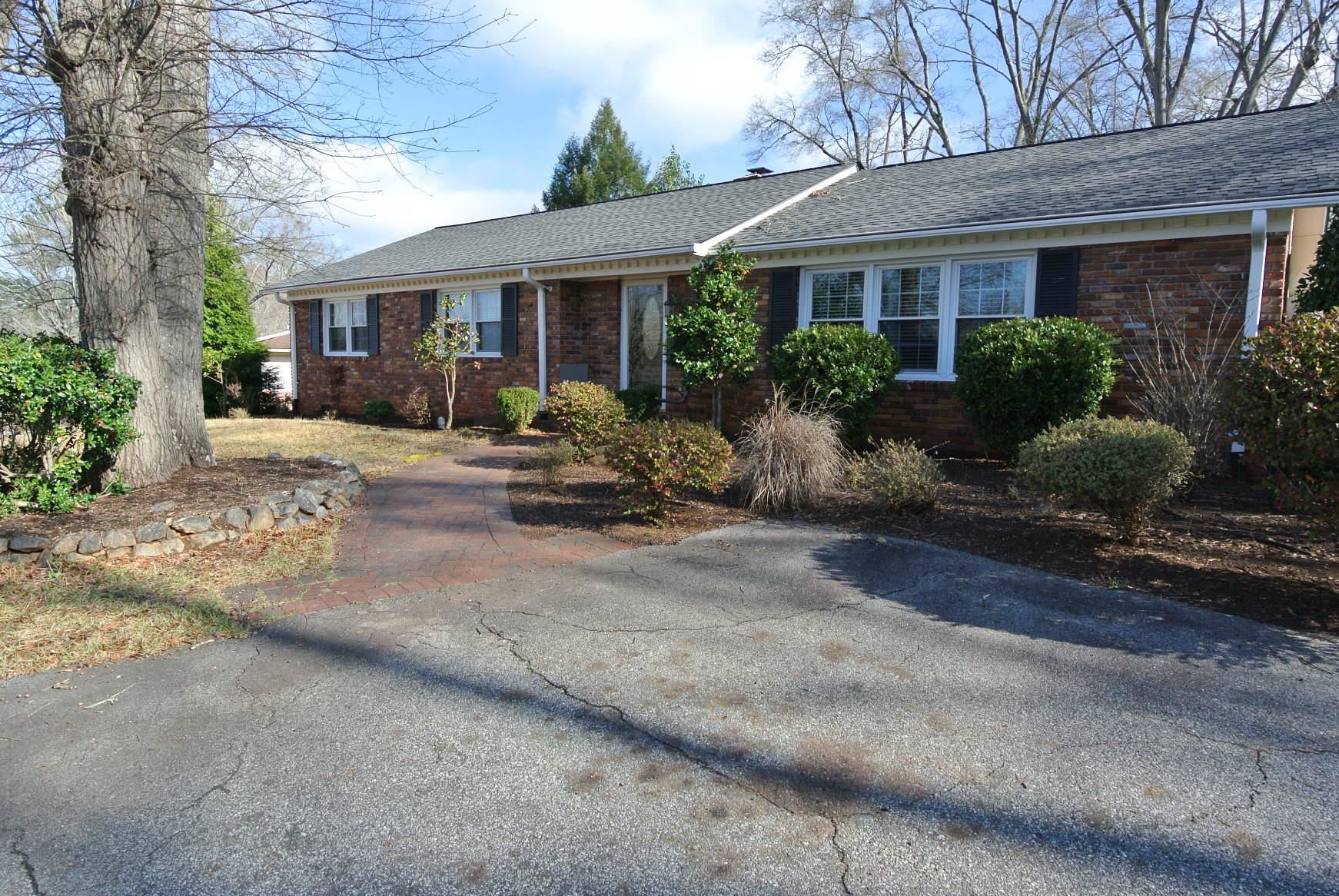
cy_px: 435
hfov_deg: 83.9
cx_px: 677
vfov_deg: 62.1
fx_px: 745
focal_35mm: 20
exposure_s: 1/320
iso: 100
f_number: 4.5
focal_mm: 6.7
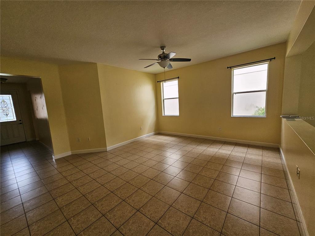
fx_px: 118
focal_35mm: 13
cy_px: 118
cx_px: 158
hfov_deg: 106.2
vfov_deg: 89.9
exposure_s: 1/120
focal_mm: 2.2
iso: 80
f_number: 2.2
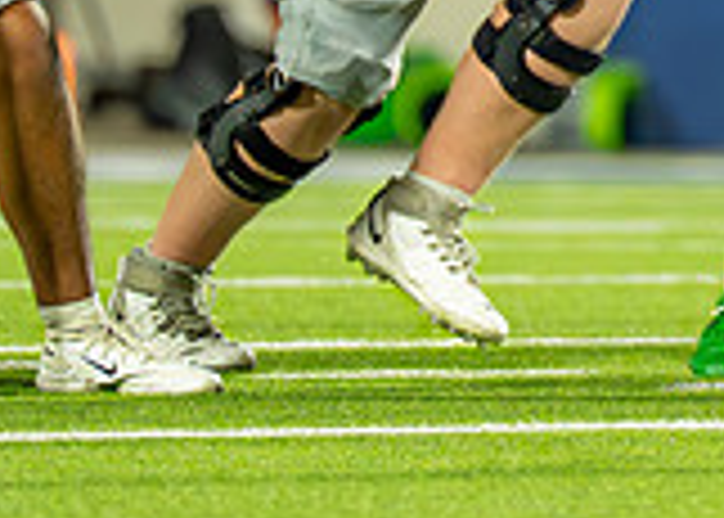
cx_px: 1060
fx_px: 23359
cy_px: -179
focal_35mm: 1136
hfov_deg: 1.8
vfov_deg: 1.3
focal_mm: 200
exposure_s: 1/1600
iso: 3200
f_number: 2.8
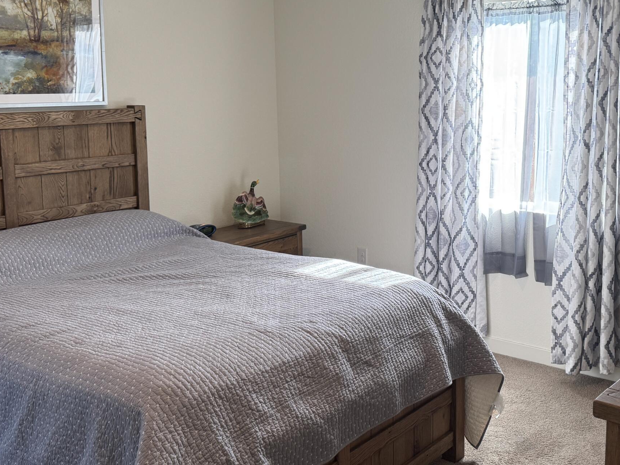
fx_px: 752
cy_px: 178
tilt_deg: -8.6
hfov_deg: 44.3
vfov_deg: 34.2
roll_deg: -0.3
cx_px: 400
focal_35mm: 42
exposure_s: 1/120
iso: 160
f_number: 1.78
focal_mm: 6.76
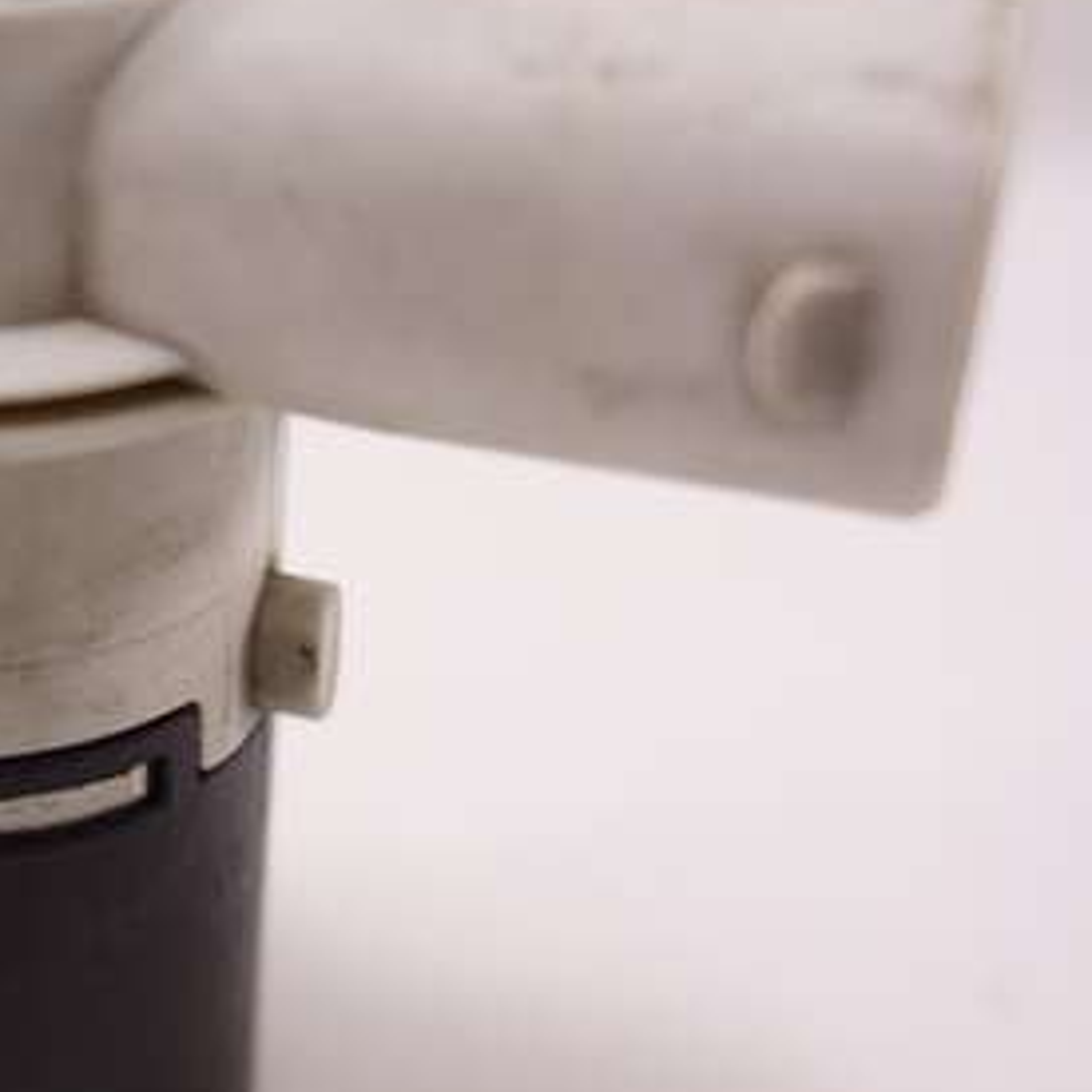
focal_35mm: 71
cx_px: 91
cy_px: 522
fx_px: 2534
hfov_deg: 23.6
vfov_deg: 24.3
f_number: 2.5
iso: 125
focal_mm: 10.4
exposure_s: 1/100
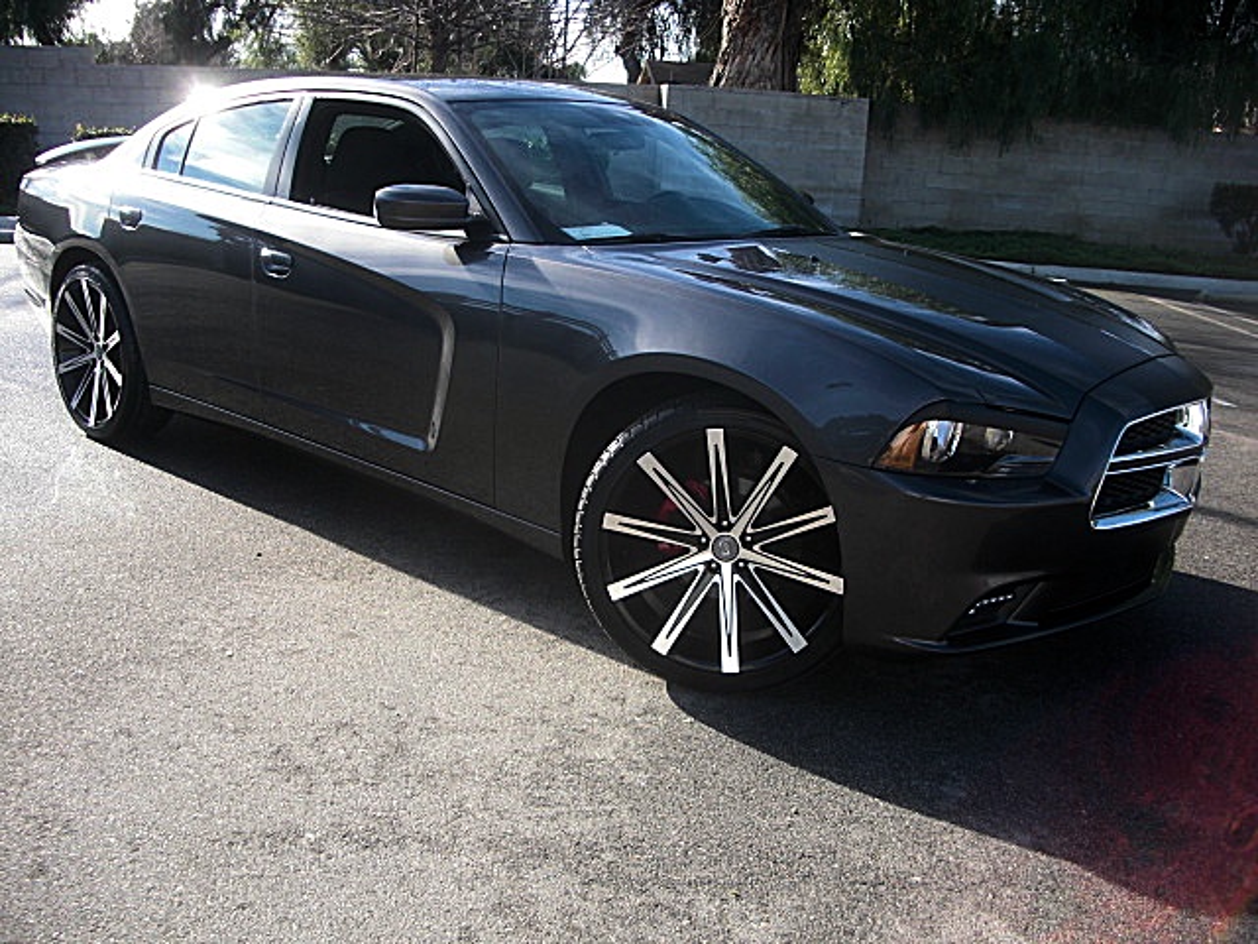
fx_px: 1308
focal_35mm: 36
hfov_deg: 51.4
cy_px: 472
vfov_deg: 39.7
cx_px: 629
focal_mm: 6.3
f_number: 2.8
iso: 50
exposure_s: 1/200
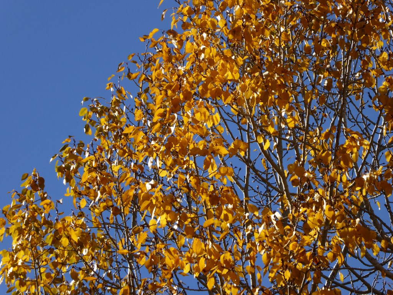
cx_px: 196
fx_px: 3338
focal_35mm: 294
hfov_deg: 6.7
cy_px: 148
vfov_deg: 5.1
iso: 100
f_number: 5.6
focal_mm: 47.5
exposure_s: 1/400
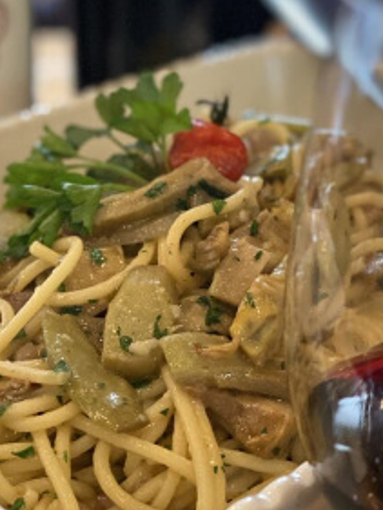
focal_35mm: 94
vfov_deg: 20.8
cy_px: 169
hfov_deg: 15.7
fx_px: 1386
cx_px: 146
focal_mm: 6
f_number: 2
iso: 400
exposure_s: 1/14
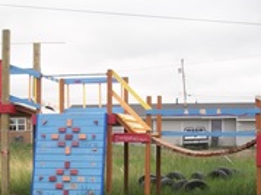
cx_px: 106
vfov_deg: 16.2
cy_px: 181
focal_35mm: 90
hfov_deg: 21.8
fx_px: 678
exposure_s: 1/160
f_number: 5.6
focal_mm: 6.3
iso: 80
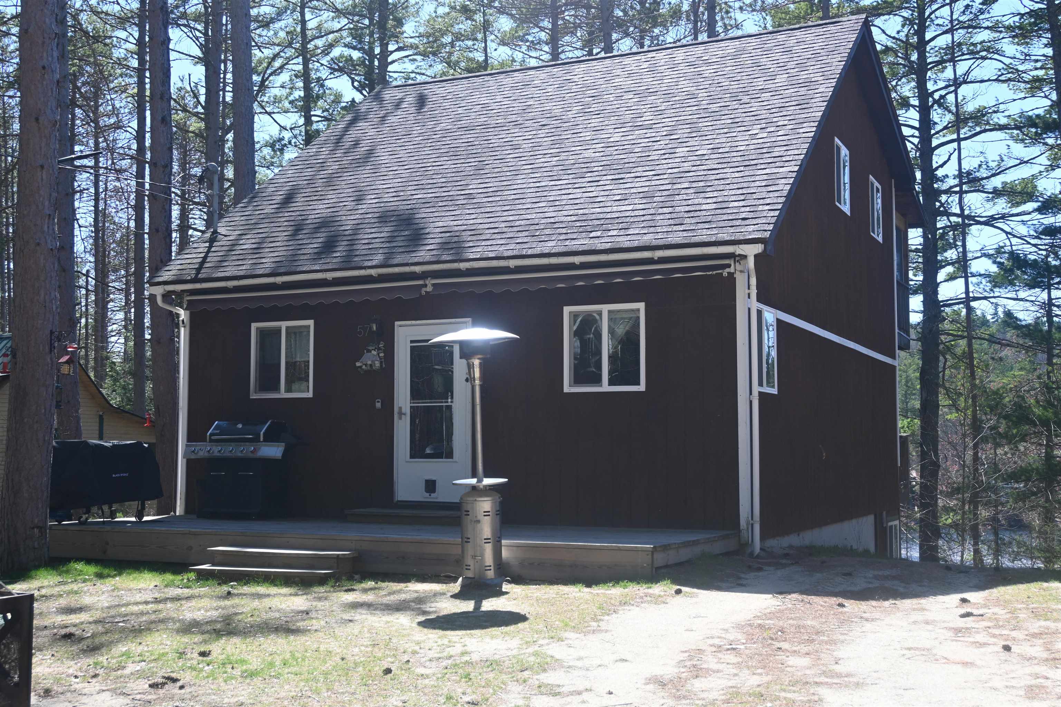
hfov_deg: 47.2
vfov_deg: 32.4
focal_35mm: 41
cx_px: 530
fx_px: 1216
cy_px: 354
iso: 110
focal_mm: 27.5
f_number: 5.6
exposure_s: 1/250
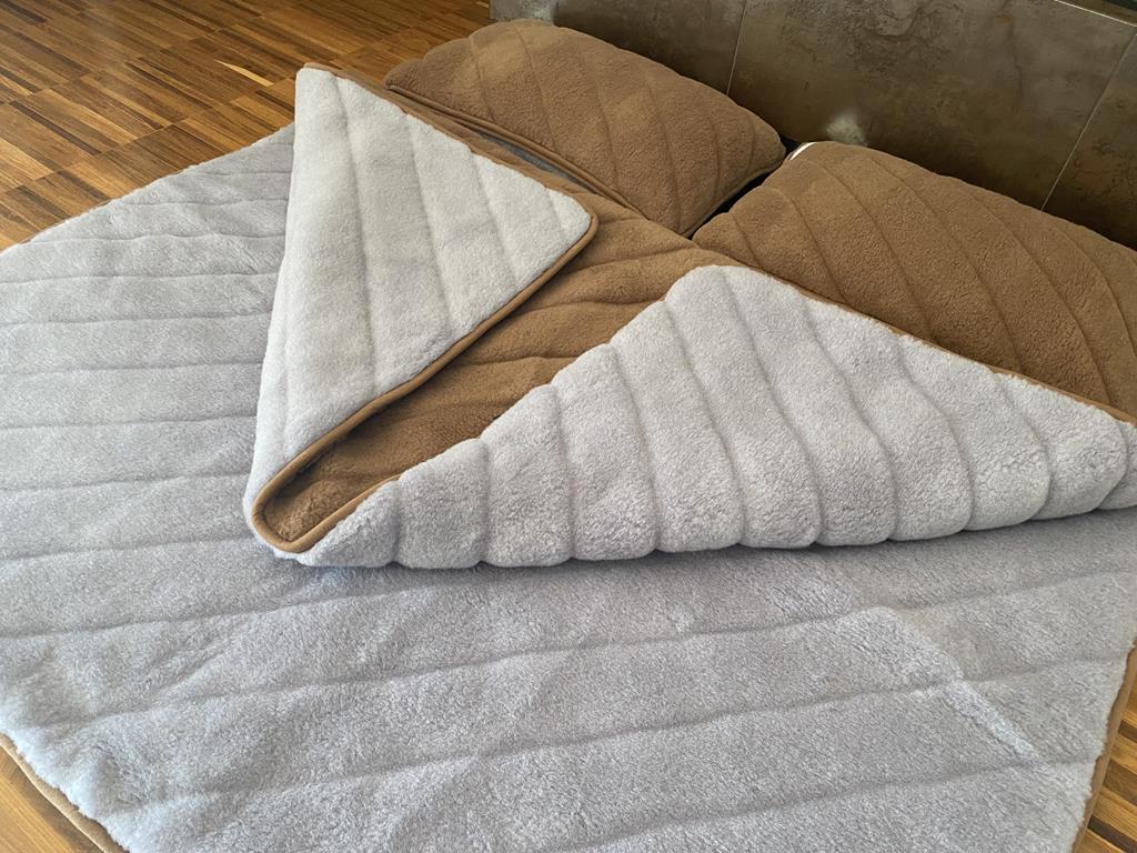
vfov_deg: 53.1
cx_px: 568
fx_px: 854
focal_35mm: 26
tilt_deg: -46.6
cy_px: 426
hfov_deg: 67.3
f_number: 1.8
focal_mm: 4.25
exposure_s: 1/60
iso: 160
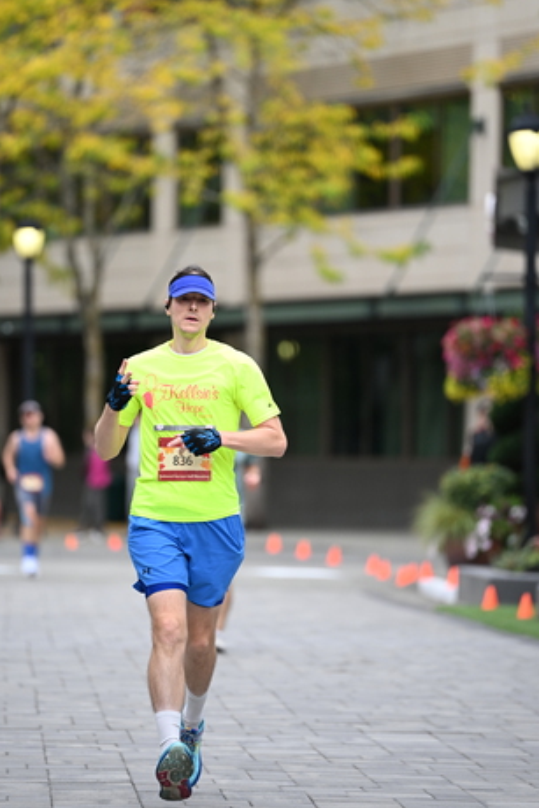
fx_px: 5363
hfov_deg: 5.8
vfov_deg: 8.6
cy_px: 374
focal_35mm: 239
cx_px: 233
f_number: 2.8
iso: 640
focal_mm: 200
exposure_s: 1/2000
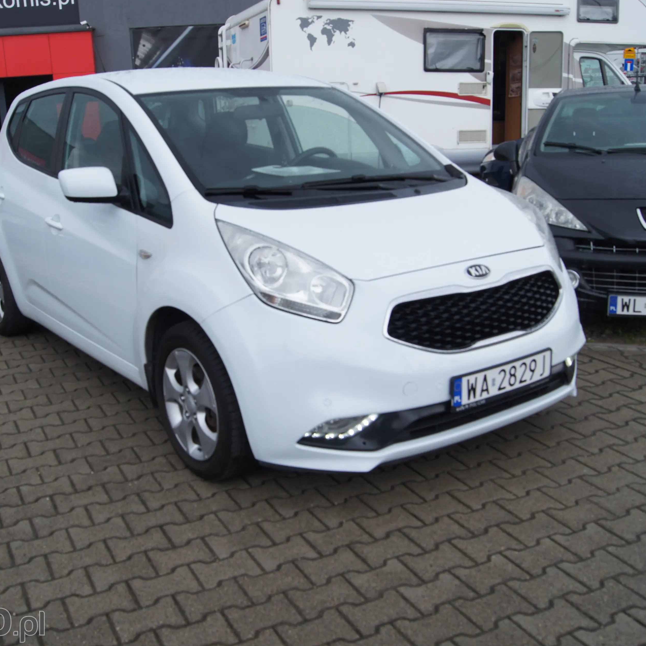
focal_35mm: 39
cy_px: 318
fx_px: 823
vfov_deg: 42.8
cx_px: 287
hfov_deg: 42.8
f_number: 7.1
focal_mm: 20
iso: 100
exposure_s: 1/160
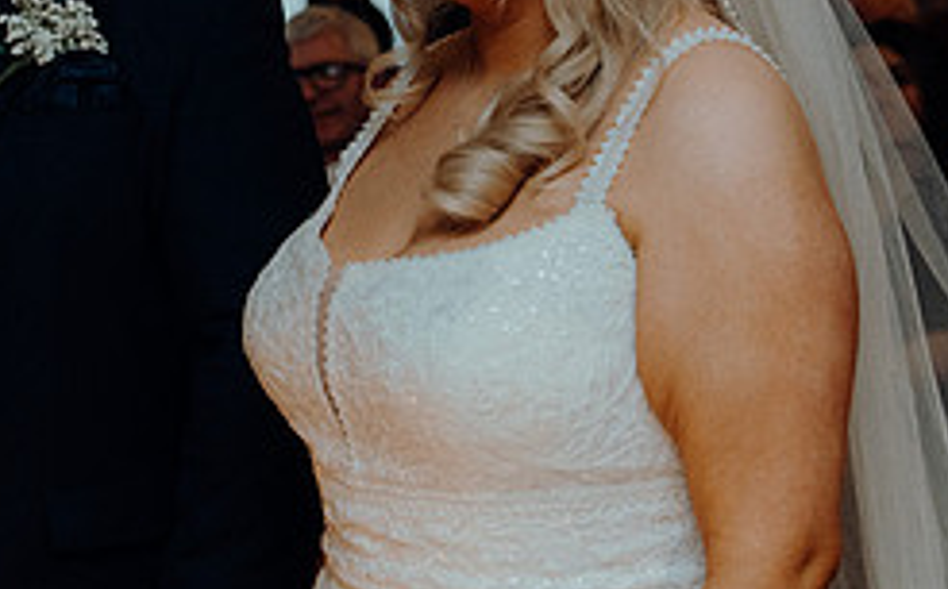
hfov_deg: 17.6
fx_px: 3044
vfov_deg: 11.0
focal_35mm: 118
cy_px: 90
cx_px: 239
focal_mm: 49
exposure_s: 1/160
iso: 2500
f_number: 3.5
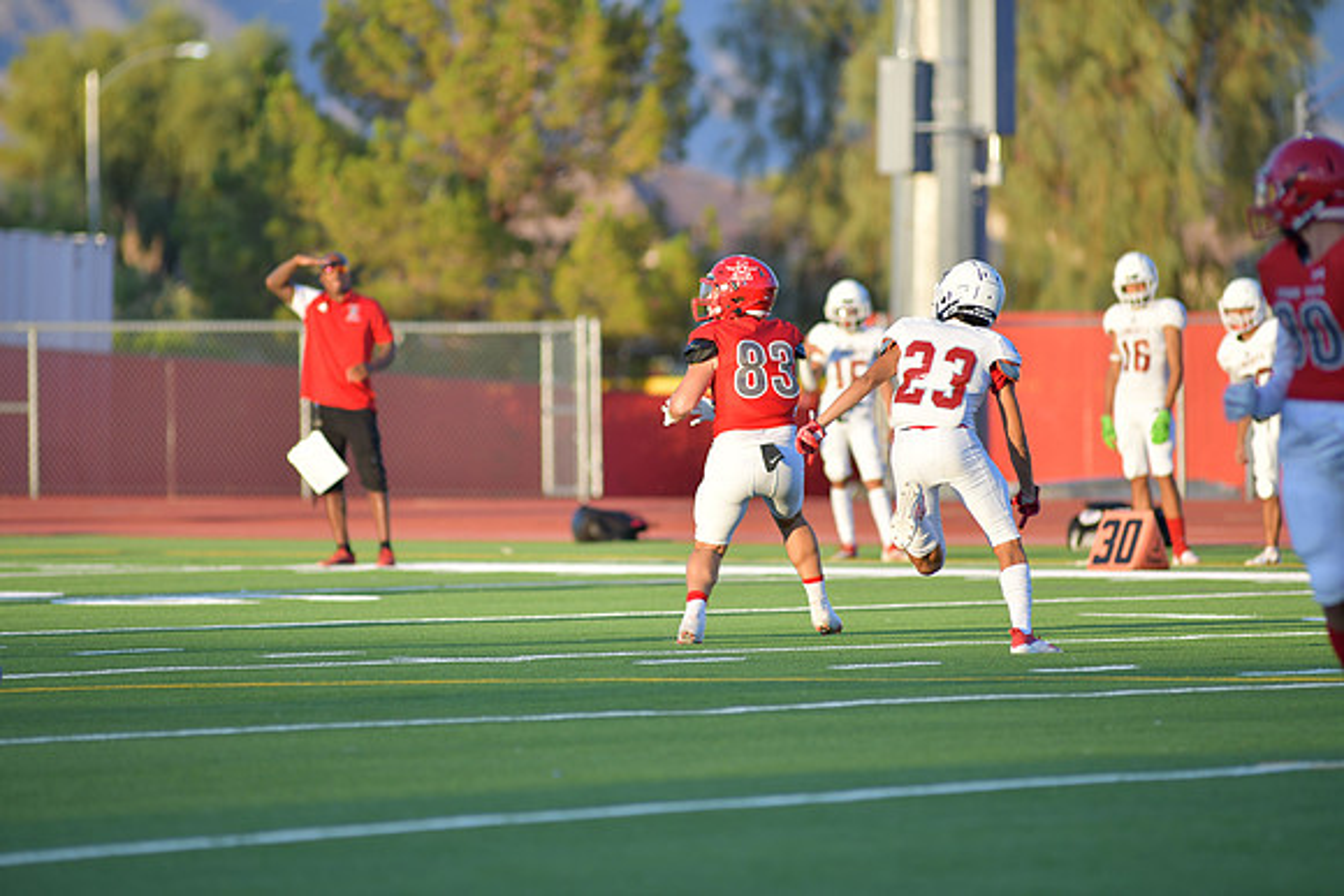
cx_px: 672
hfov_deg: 6.9
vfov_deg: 4.6
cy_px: 448
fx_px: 11202
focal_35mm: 300
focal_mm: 300
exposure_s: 1/1250
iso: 280
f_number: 3.5
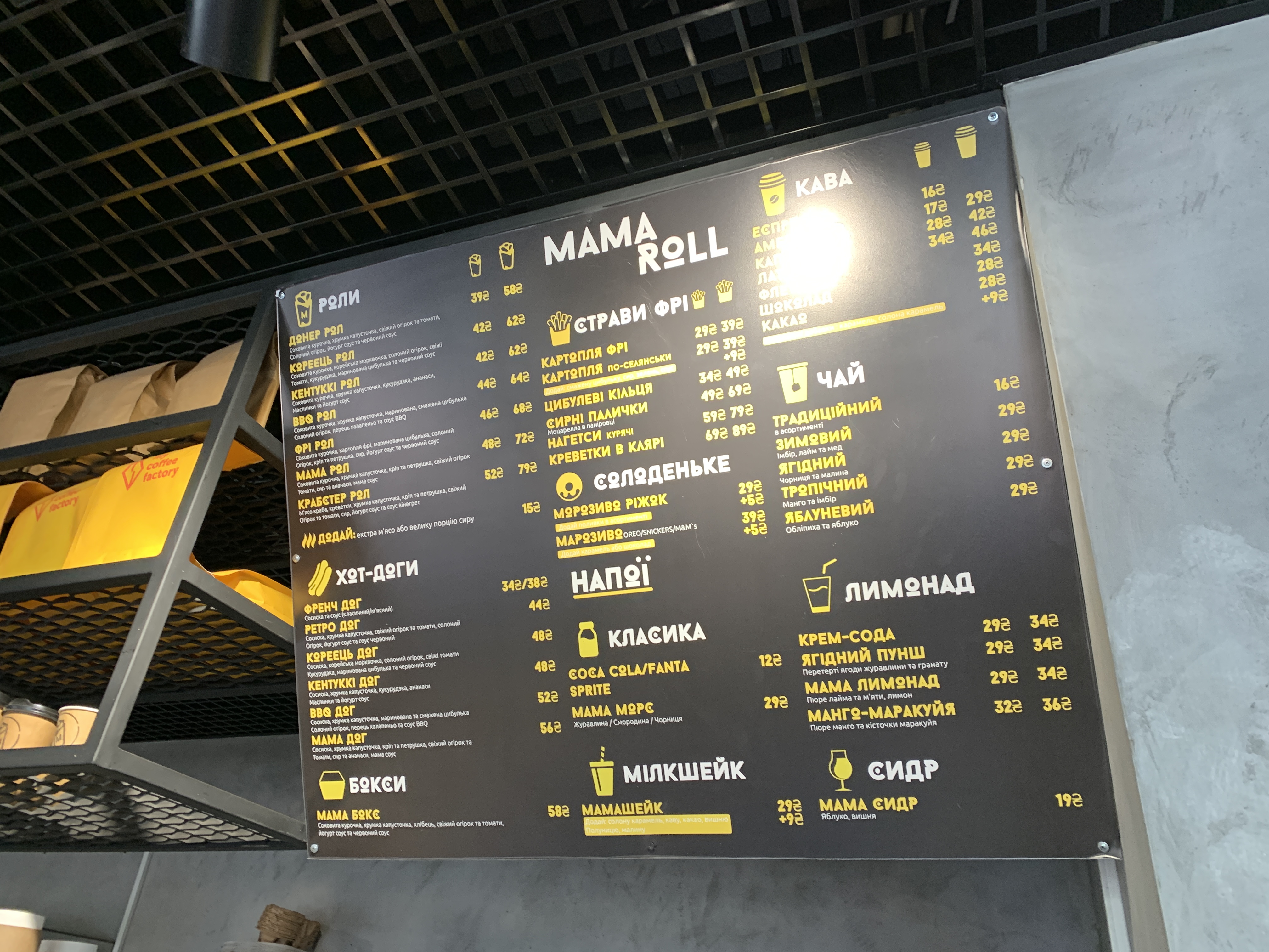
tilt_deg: +30.9
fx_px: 953
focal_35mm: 26
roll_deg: -4.9
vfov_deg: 53.1
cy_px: 476
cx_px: 634
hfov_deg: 67.3
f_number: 1.8
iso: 125
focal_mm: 4.25
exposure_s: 1/60
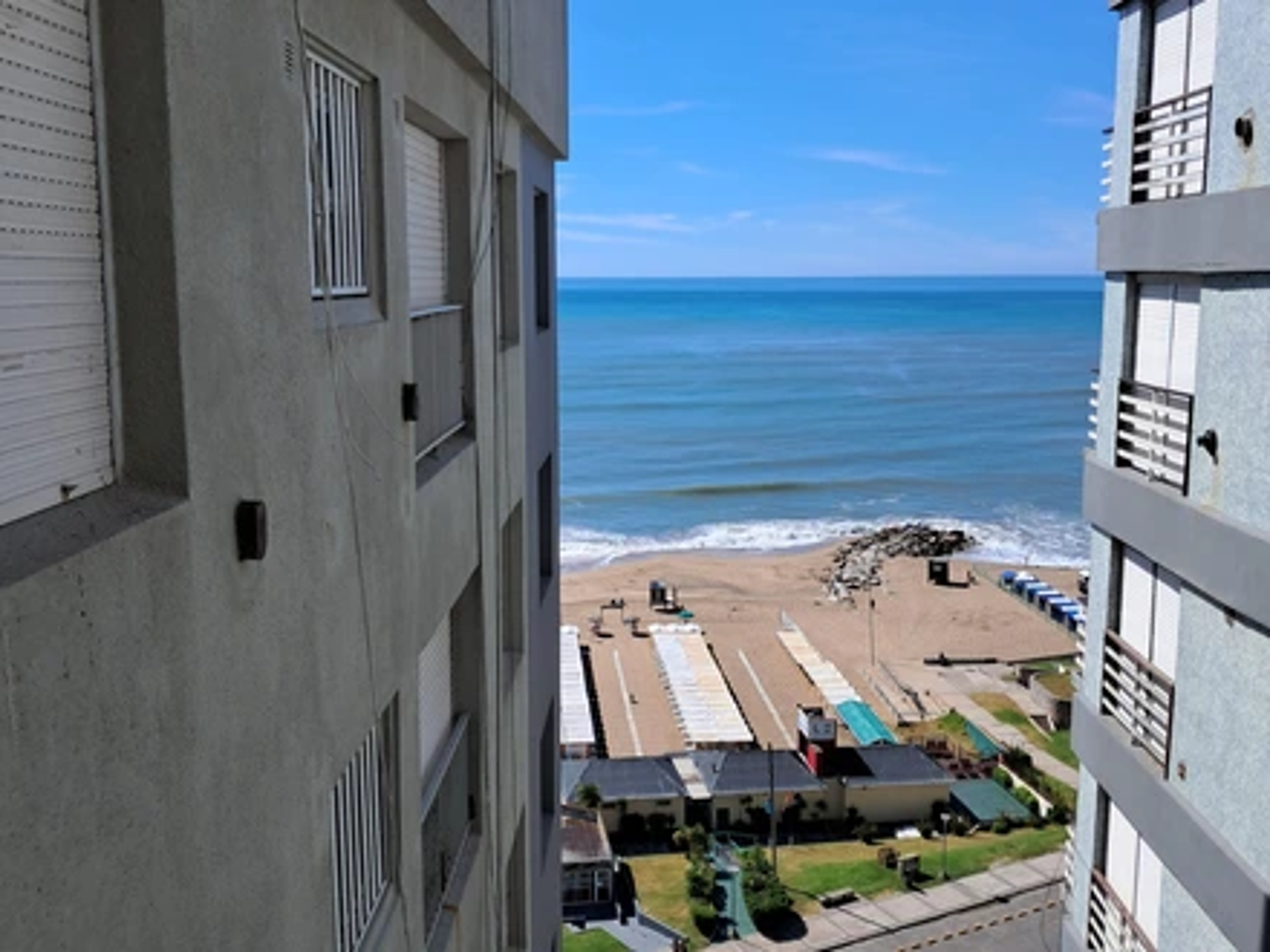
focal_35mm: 27
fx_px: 991
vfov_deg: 51.4
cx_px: 635
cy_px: 476
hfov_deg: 65.3
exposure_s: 1/887
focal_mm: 4
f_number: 1.8
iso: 50
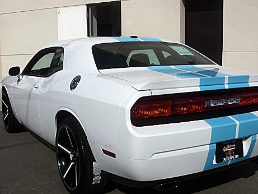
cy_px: 120
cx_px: 130
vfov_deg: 29.0
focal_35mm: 50
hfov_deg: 38.2
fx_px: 373
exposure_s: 1/200
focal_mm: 6.3
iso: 50
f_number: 7.9
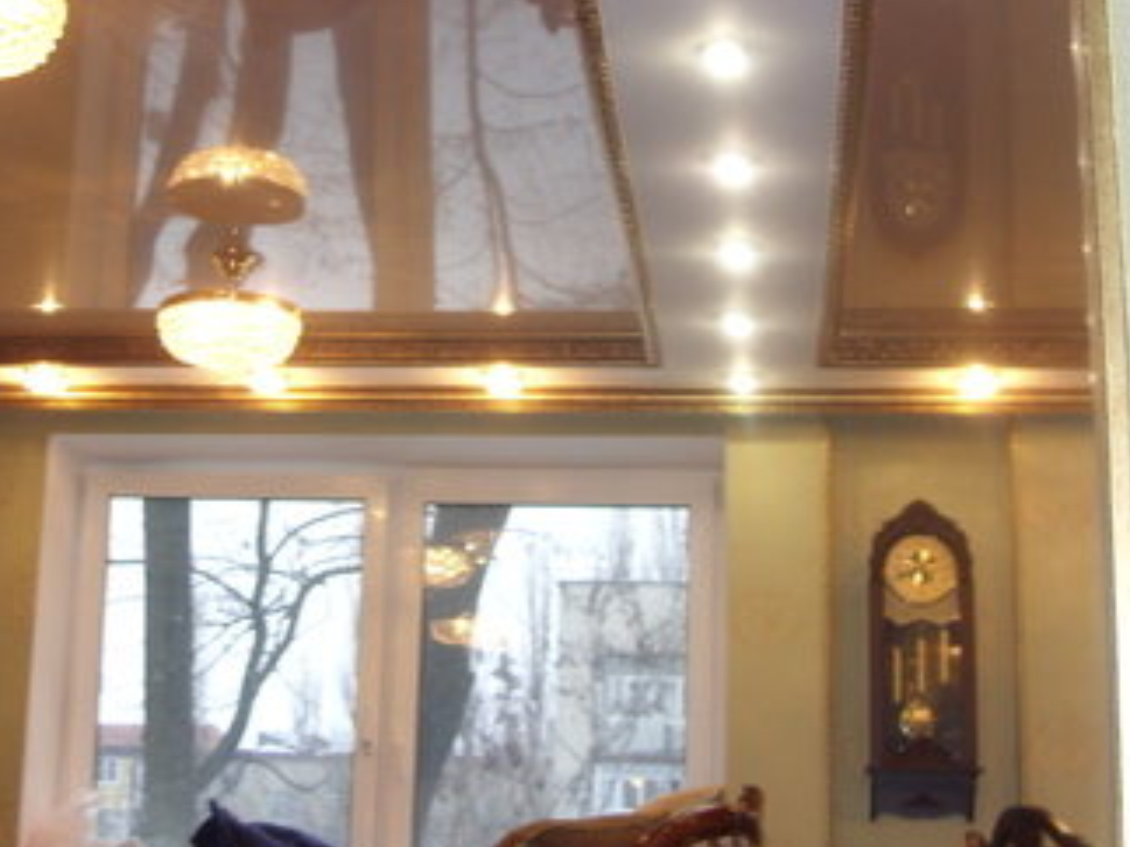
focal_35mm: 73
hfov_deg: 26.5
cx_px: 343
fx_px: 2382
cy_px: 254
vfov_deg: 20.1
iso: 100
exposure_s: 1/30
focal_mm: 6.3
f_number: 2.8
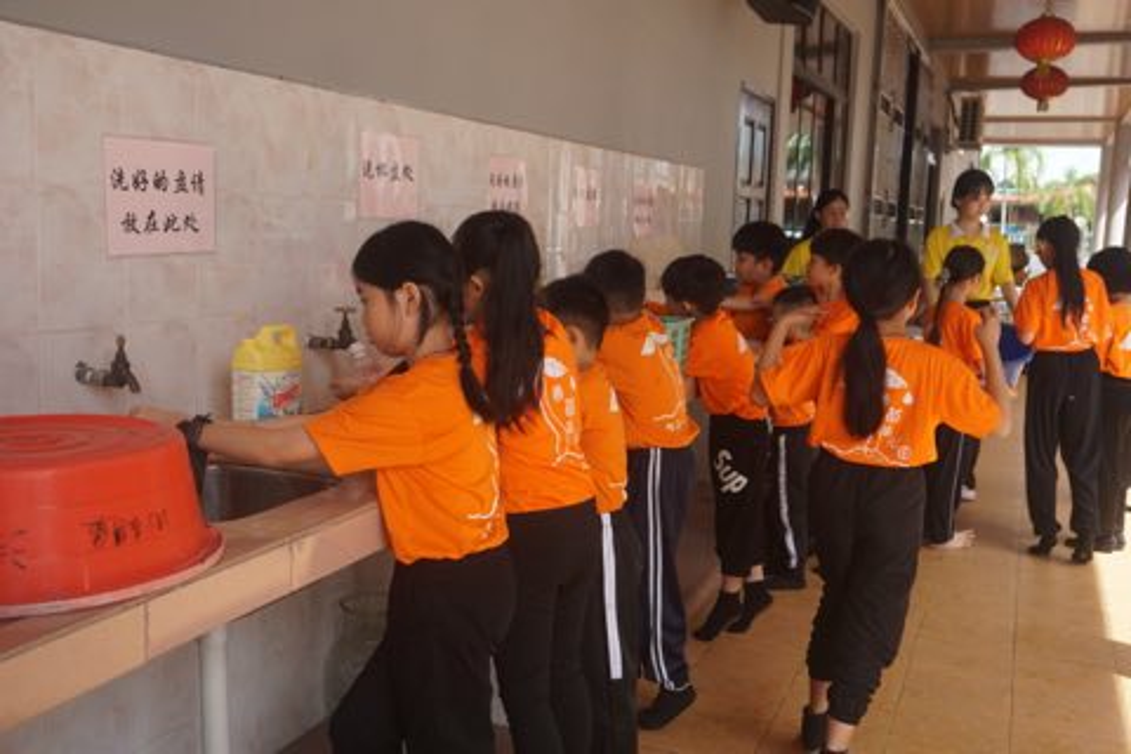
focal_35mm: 36
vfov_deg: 36.9
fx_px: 1131
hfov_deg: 53.1
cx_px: 566
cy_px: 377
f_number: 4.5
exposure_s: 1/160
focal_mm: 24
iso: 100
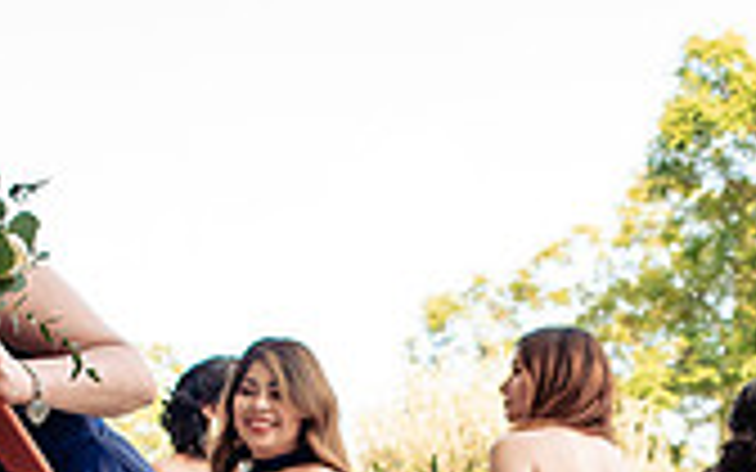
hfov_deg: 16.8
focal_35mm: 123
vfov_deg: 10.1
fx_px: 2534
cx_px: 616
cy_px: 816
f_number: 5
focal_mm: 35
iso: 800
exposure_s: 1/640
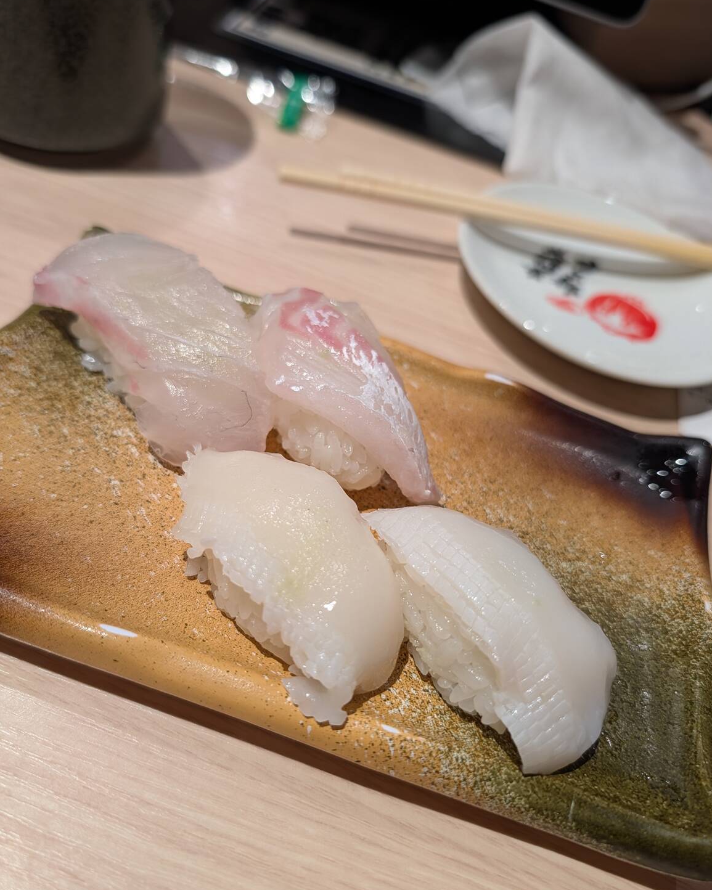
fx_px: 685
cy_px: 464
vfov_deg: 66.0
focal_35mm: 26
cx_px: 351
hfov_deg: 54.9
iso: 125
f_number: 1.68
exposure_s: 1/182
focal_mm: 6.9
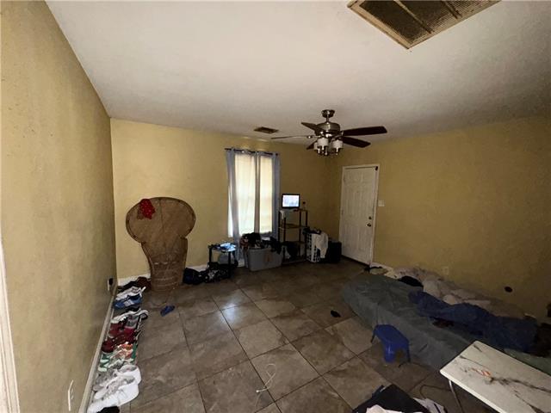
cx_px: 276
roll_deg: -0.8
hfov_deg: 102.1
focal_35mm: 14
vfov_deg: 85.7
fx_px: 223
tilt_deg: -6.2
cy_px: 206
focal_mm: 2.22
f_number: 2.2
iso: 250
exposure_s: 1/30
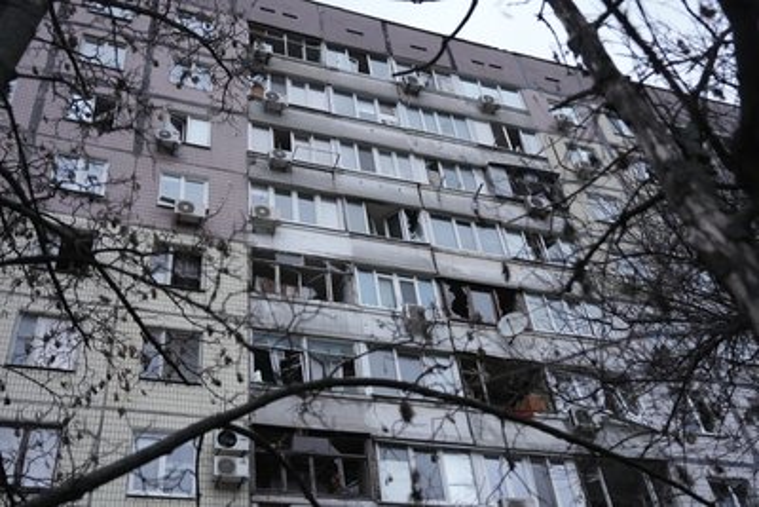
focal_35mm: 40
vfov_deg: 33.4
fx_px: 844
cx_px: 380
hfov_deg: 48.4
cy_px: 254
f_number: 2.8
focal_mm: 40
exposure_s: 1/200
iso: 1250
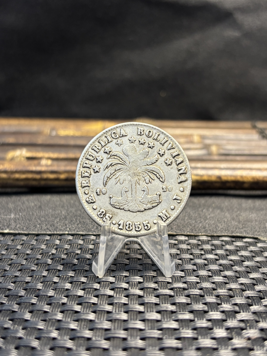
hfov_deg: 53.1
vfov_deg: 67.3
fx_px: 267
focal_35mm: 26
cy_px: 178
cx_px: 134
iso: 200
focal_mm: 5.96
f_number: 1.6
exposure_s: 1/60
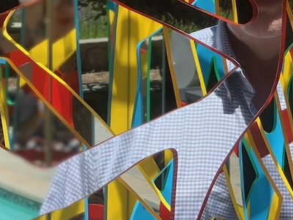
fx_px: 1185
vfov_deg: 10.4
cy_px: -67
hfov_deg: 14.1
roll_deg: +0.2
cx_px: 191
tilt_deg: +2.5
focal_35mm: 140
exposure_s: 1/639
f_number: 2.4
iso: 16
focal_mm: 6
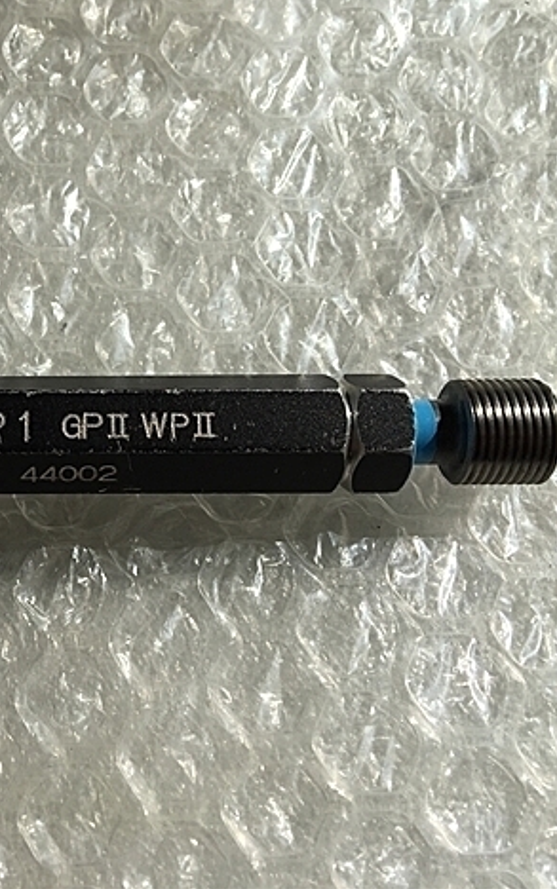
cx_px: 34
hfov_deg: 29.1
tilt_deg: -72.7
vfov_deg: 47.2
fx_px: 1019
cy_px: 437
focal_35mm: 42
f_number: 2.2
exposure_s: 1/1637
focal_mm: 4.15
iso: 25
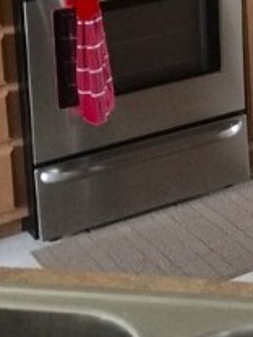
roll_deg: +2.2
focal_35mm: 107
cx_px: 264
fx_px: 1043
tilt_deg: -8.0
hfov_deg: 13.6
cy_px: -86
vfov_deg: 17.4
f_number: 2.2
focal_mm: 4.15
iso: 100
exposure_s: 1/4
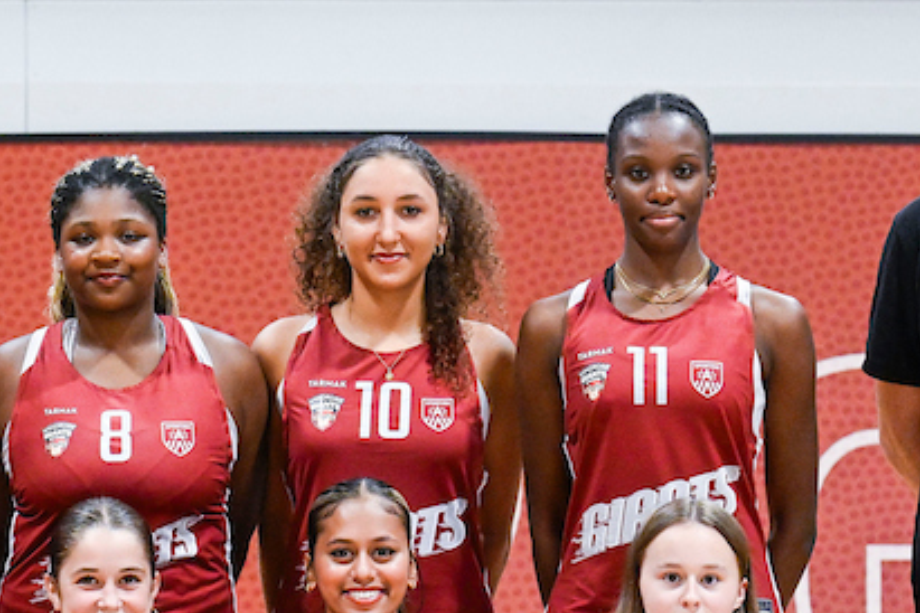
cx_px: 51
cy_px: 555
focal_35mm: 248
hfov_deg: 8.3
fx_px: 6337
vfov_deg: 5.5
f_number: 5.6
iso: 4000
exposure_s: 1/200
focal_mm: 85
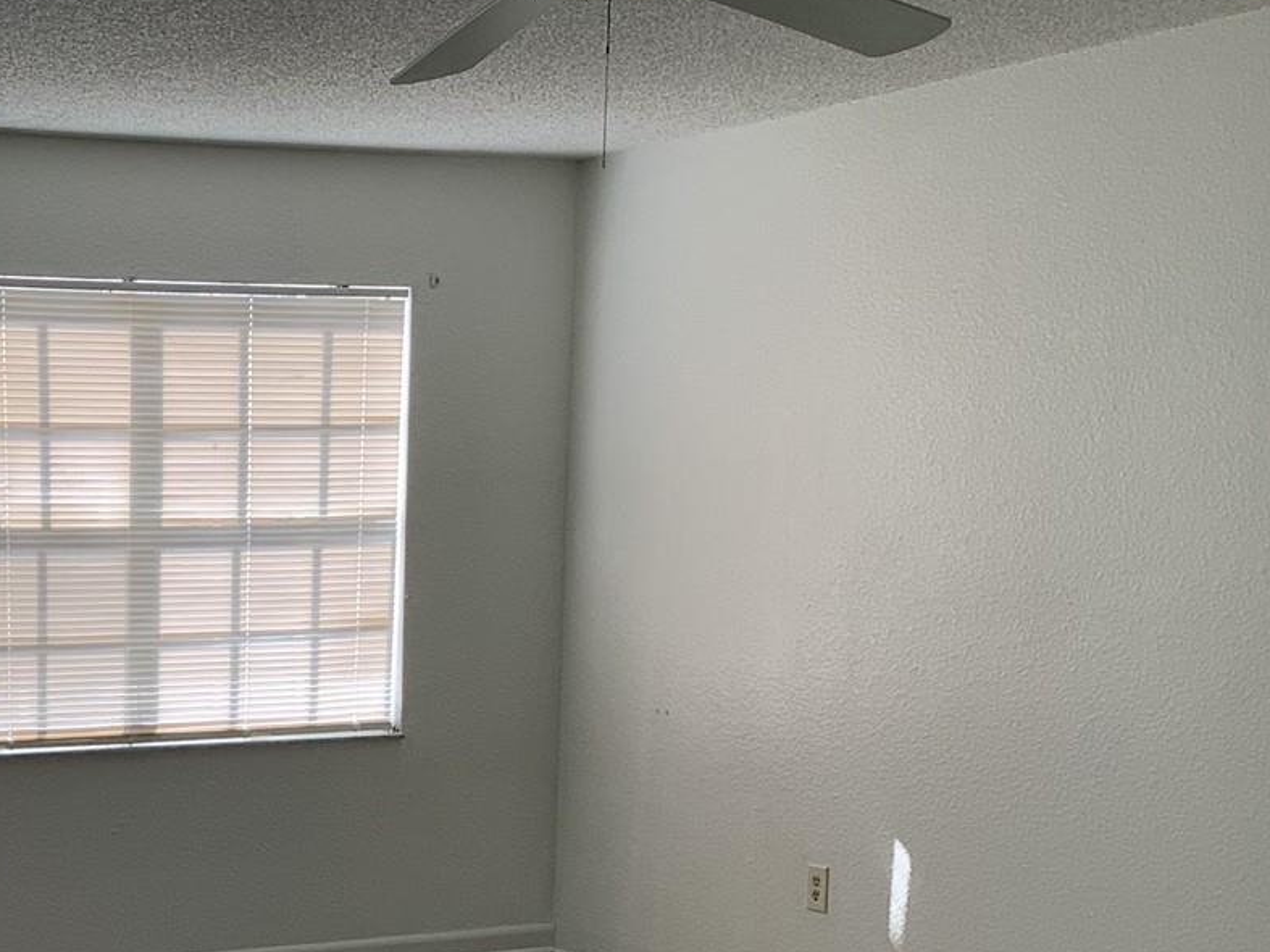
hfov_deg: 29.5
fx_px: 2311
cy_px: 918
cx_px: 137
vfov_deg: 22.5
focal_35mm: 63
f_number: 2.4
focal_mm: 3.3
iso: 40
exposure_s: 1/120
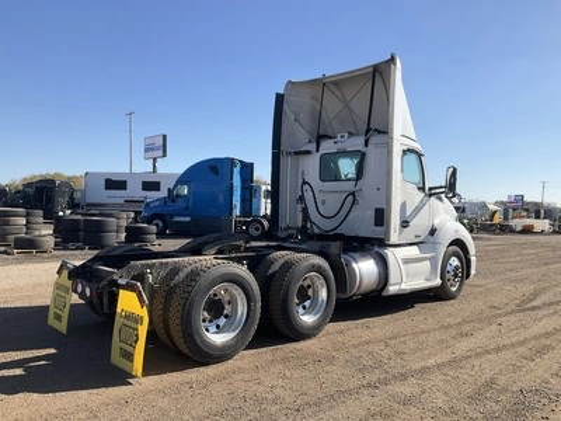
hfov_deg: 61.7
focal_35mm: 29
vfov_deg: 48.2
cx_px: 280
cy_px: 210
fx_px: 470
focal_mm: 3
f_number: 1.8
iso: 25
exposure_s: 1/1786
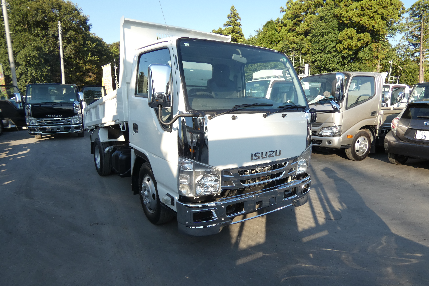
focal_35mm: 23
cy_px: 154
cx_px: 215
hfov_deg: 76.1
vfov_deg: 55.0
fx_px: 274
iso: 80
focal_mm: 3.9
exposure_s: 1/400
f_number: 2.9
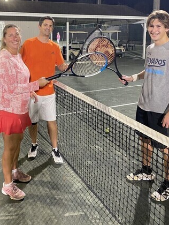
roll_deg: +0.4
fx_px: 234
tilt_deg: -8.8
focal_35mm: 36
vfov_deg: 50.3
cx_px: 64
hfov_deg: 39.5
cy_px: 73
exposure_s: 1/60
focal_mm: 4.25
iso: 320
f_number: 1.8
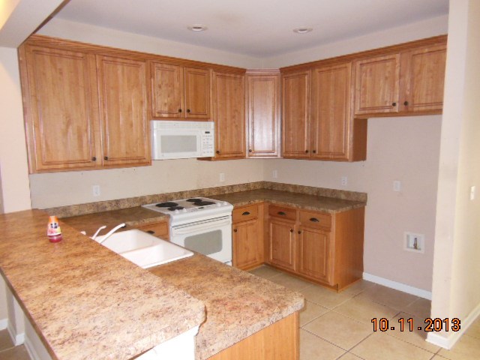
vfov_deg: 54.9
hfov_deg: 69.4
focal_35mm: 25
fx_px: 347
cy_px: 180
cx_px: 240
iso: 500
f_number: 3.5
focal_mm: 4.5
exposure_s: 1/25
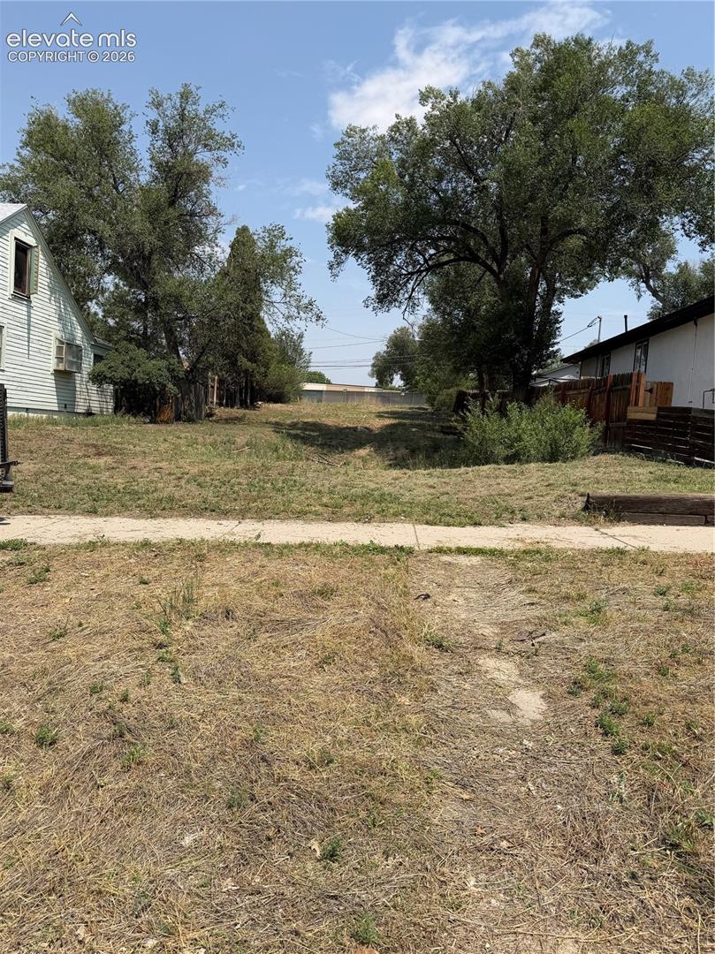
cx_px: 358
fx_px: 661
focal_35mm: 24
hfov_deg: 56.8
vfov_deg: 71.6
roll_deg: -4.4
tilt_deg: -4.3
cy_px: 477
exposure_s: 1/5319
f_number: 1.78
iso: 80
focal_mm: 6.76
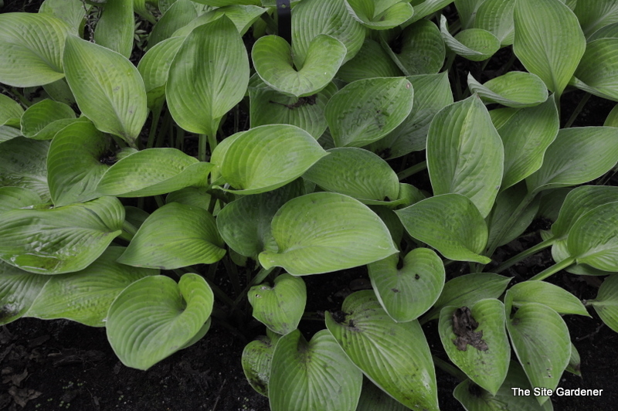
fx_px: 1286
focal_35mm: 75
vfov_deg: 18.2
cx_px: 309
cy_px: 206
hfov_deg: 27.0
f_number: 5
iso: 400
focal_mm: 50
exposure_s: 1/80
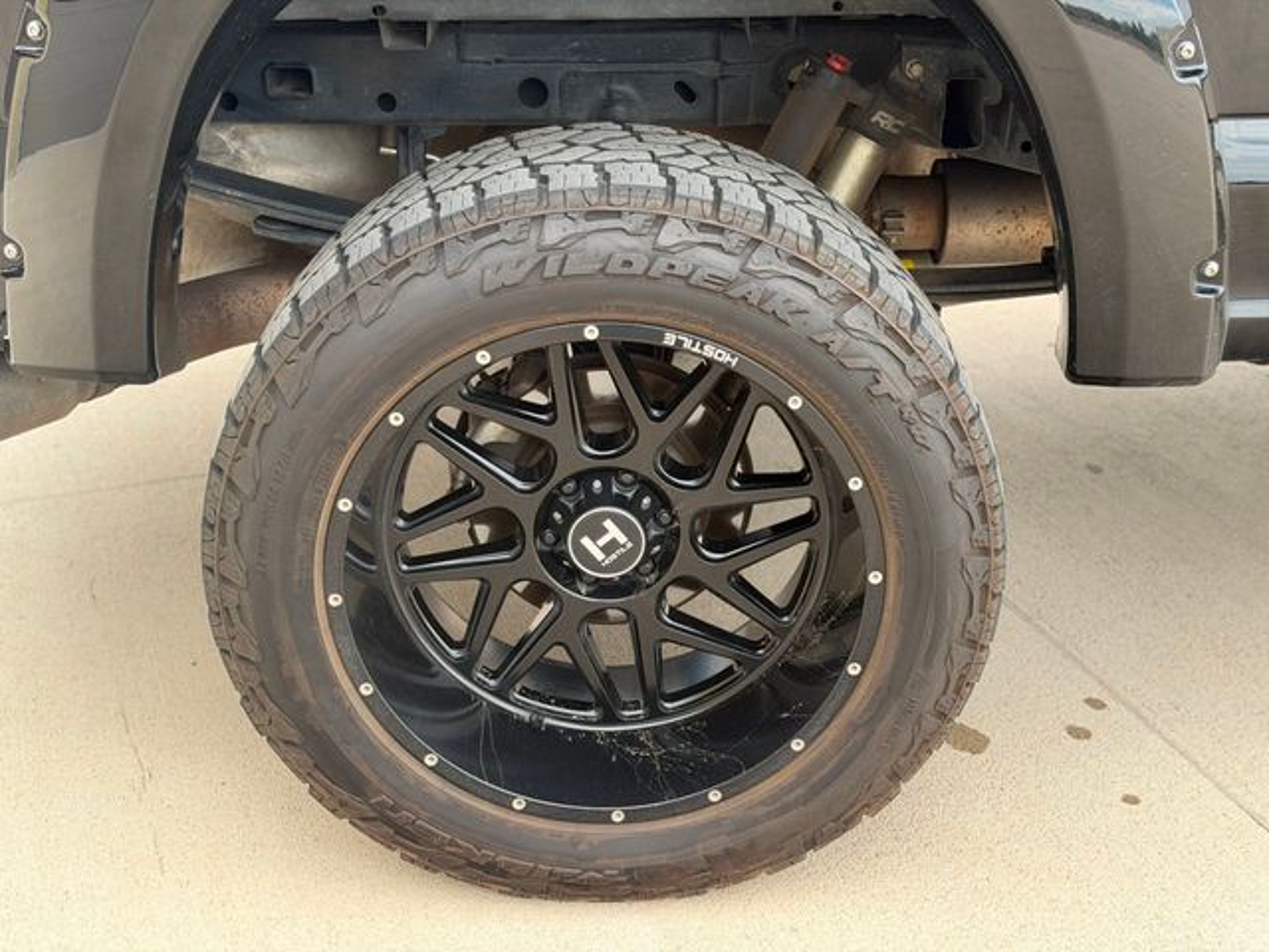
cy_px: 476
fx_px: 1760
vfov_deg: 30.3
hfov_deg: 39.7
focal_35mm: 48
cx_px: 634
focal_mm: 6.76
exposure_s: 1/189
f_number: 1.78
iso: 100
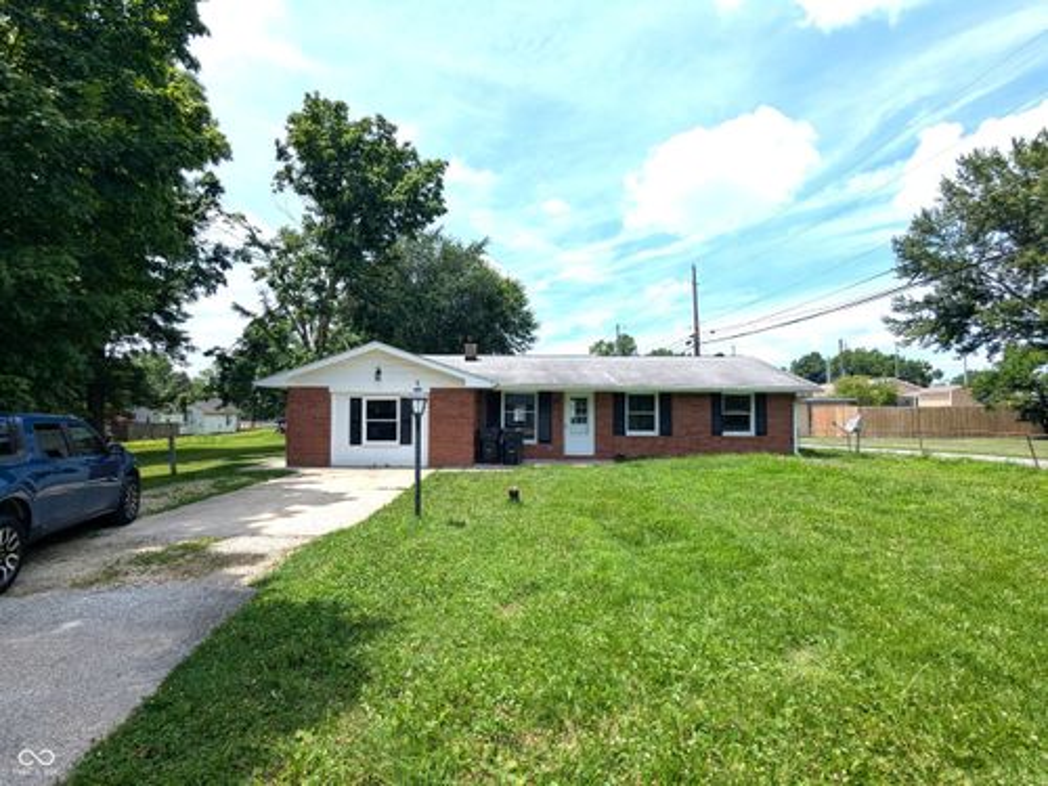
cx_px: 524
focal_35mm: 16
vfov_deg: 78.1
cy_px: 393
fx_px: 484
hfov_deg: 94.5
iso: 49
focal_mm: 2.35
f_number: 2.2
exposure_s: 1/2247
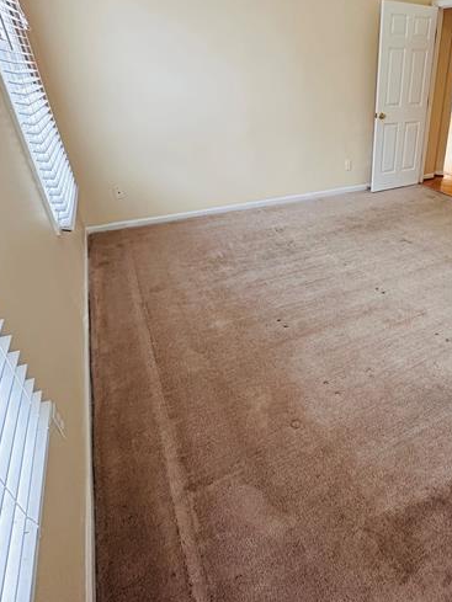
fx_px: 383
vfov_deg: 76.1
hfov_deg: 57.6
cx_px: 345
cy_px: 270
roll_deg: -1.6
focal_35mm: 22
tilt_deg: -28.2
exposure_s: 1/60
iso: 250
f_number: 2.2
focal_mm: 2.22
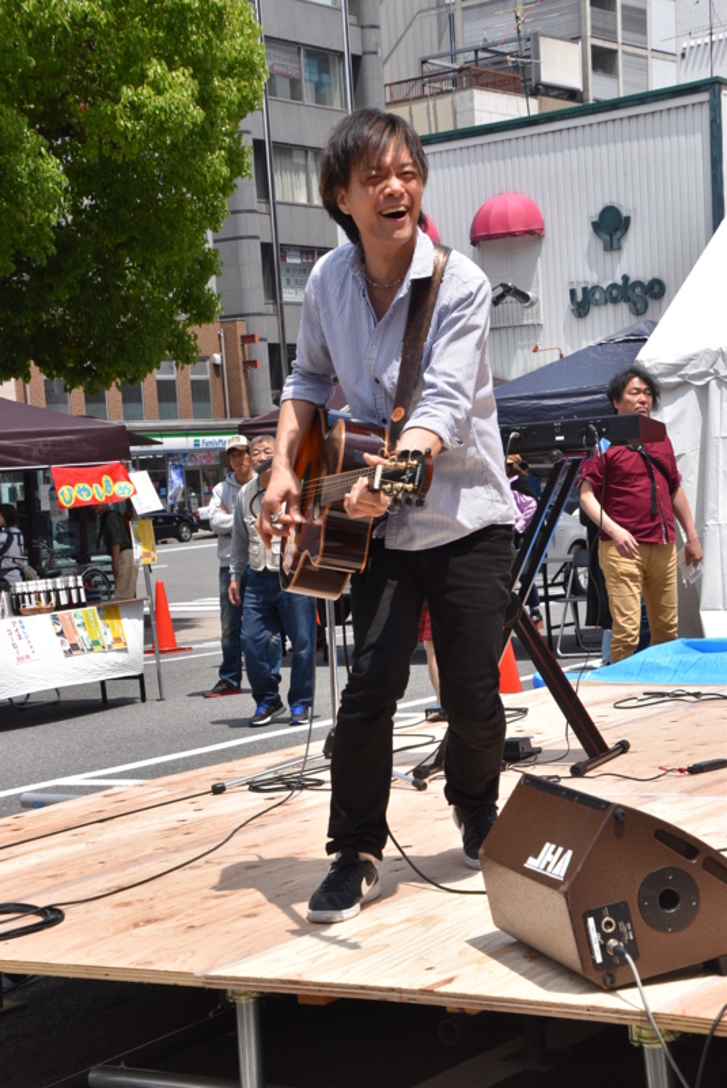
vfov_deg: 27.0
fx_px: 2267
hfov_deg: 18.2
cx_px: 364
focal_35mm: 75
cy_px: 544
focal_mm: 50
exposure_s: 1/400
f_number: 10
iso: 200
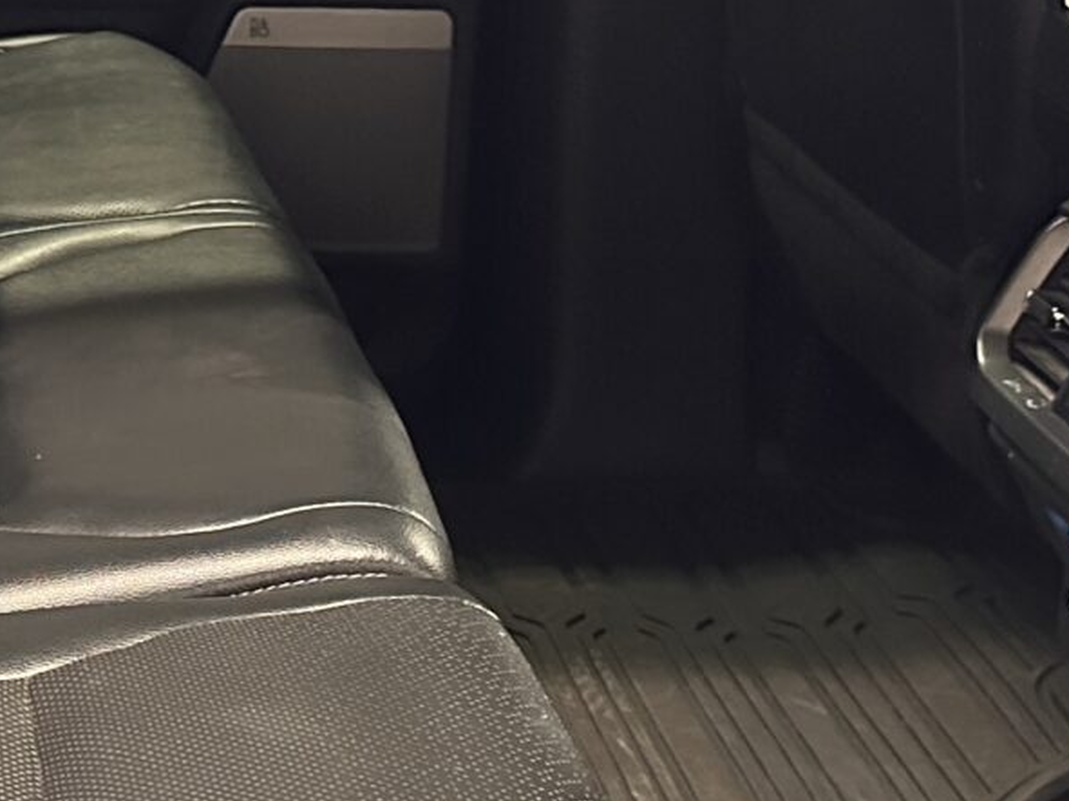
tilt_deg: -17.5
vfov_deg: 14.2
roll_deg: -0.6
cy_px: 360
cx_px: 81
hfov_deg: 18.5
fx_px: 3211
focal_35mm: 104
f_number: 1.78
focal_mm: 6.86
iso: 1000
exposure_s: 1/25
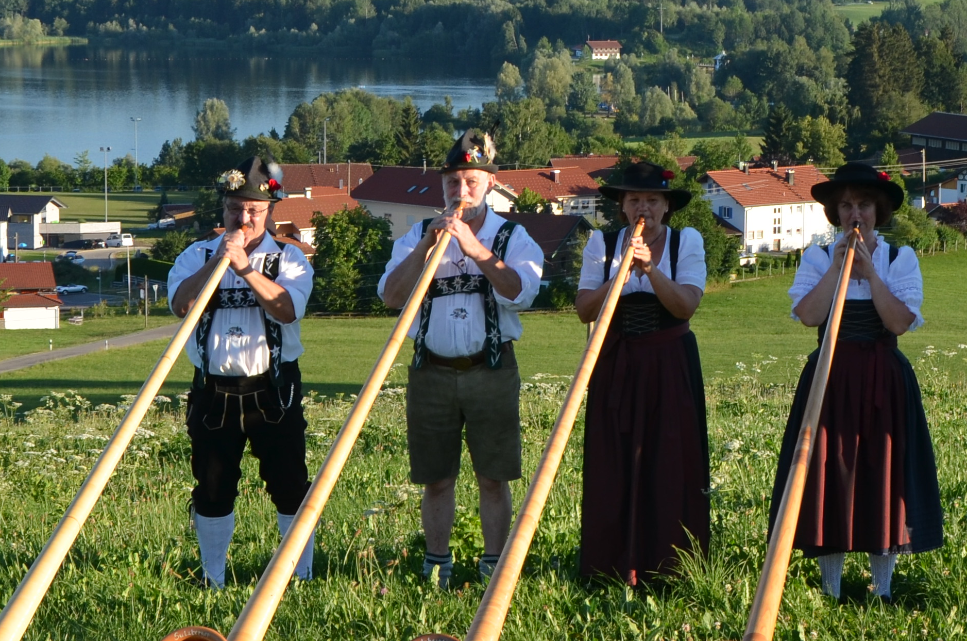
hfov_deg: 16.2
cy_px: 123
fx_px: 3377
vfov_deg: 10.8
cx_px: 671
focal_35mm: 126
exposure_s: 1/250
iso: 180
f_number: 8
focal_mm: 32
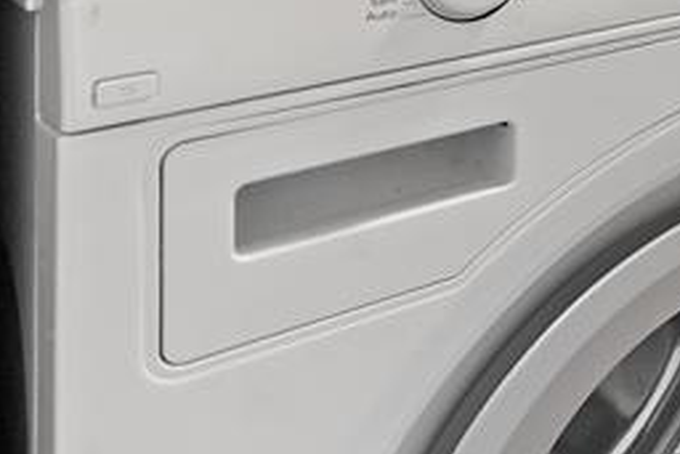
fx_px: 1210
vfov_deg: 18.1
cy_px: -295
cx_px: 1272
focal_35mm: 64
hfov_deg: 20.4
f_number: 9
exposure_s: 1/2
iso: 800
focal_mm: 16
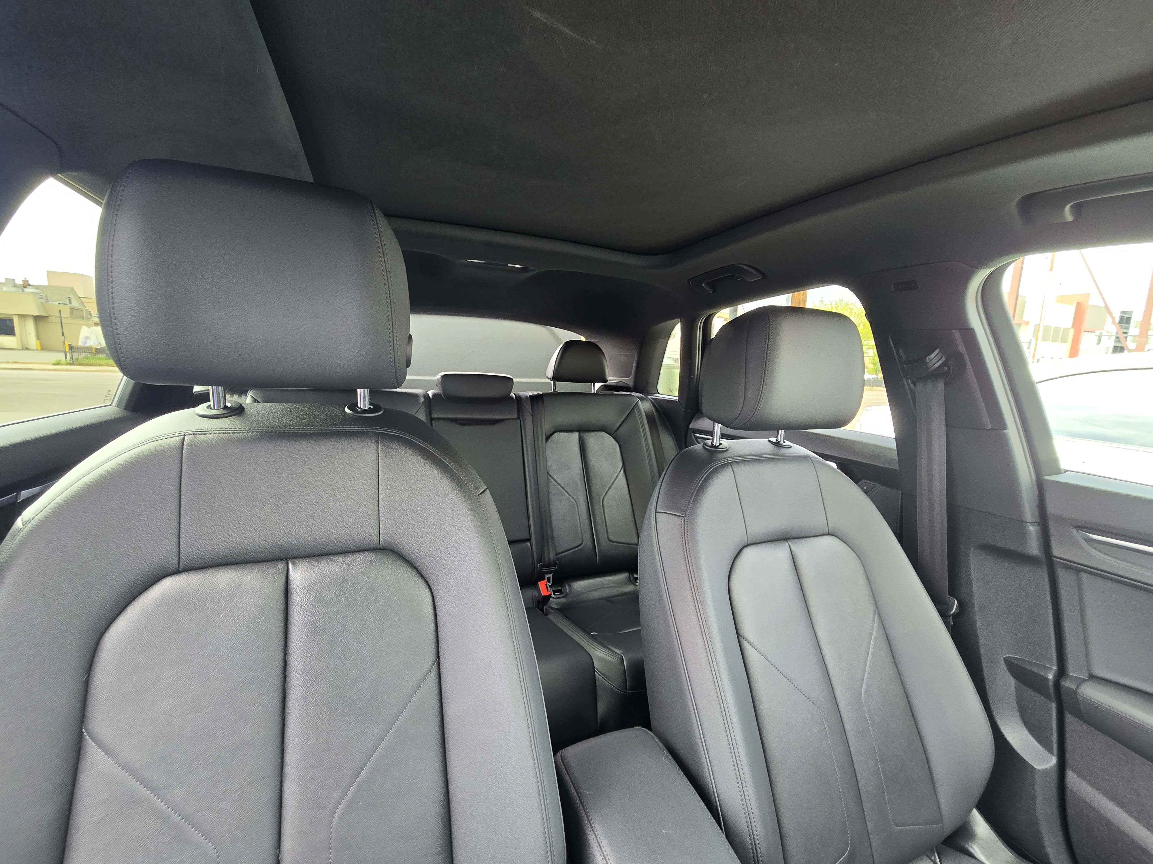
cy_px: 432
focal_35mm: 13
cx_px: 576
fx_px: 433
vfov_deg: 89.9
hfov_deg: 106.2
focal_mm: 2.2
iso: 125
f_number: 2.2
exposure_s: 1/60
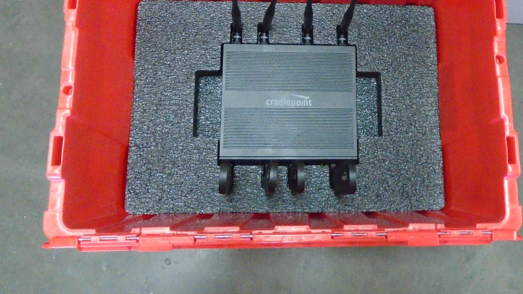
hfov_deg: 51.0
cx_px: 332
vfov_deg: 29.9
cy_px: 74
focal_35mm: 39
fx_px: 541
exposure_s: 1/60
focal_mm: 4.6
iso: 800
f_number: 3.2
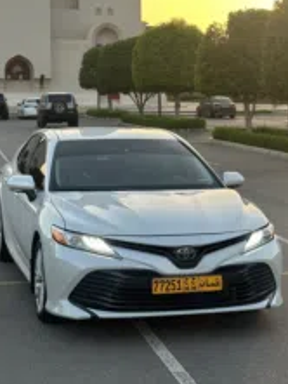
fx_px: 964
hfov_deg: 17.0
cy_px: 162
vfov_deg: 22.5
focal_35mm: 87
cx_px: 170
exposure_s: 1/258
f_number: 1.78
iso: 64
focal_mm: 6.86
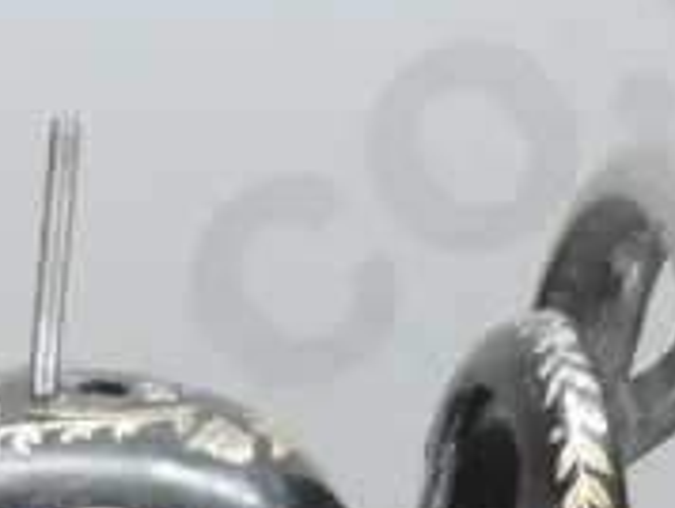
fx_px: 5623
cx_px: -576
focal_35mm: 288
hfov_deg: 6.7
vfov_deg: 5.1
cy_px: 931
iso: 3200
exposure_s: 1/60
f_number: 5.5
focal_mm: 25
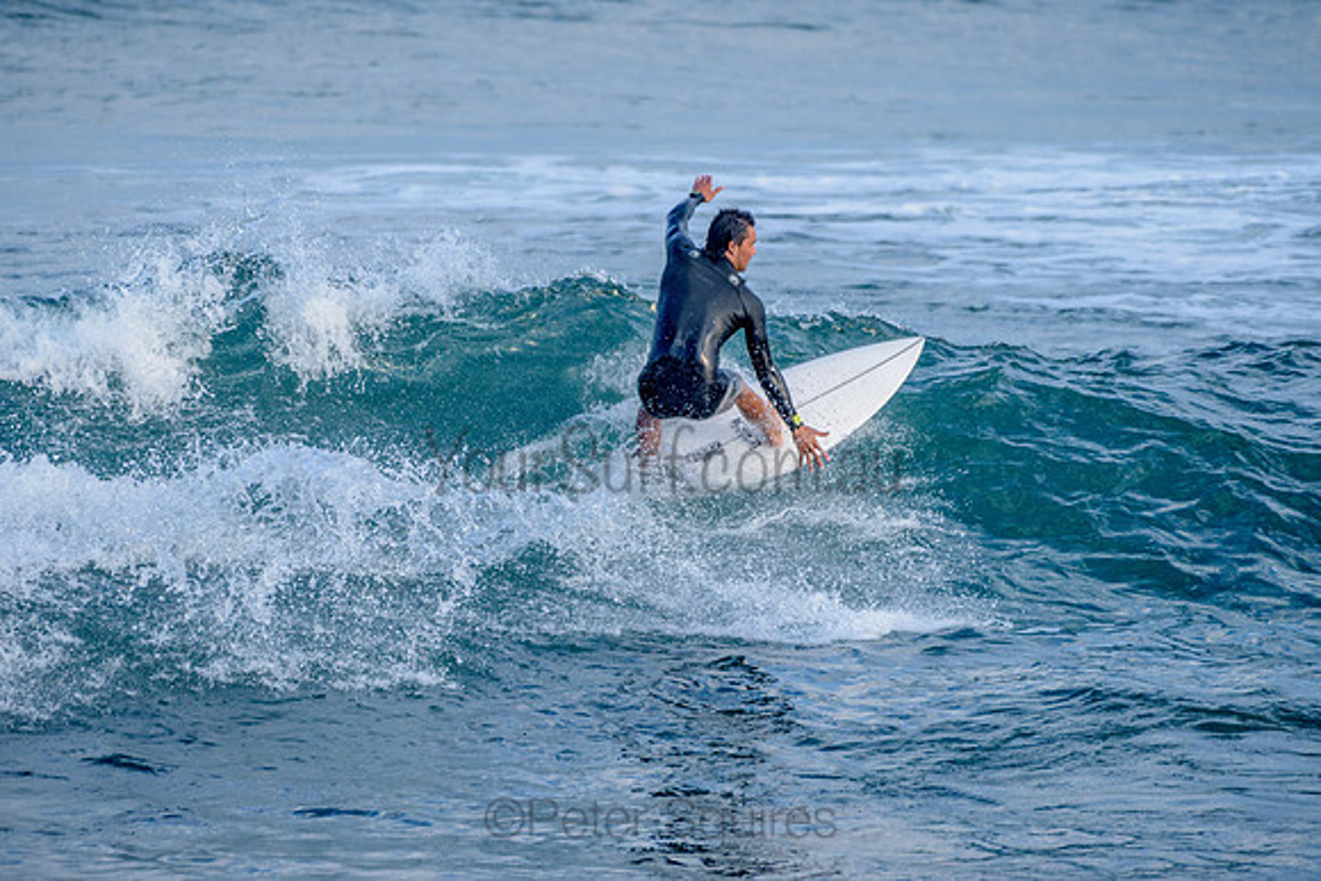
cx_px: 660
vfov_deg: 2.2
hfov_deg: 3.4
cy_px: 440
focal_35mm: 612
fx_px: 22463
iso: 560
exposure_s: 1/1250
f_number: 5.6
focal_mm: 500
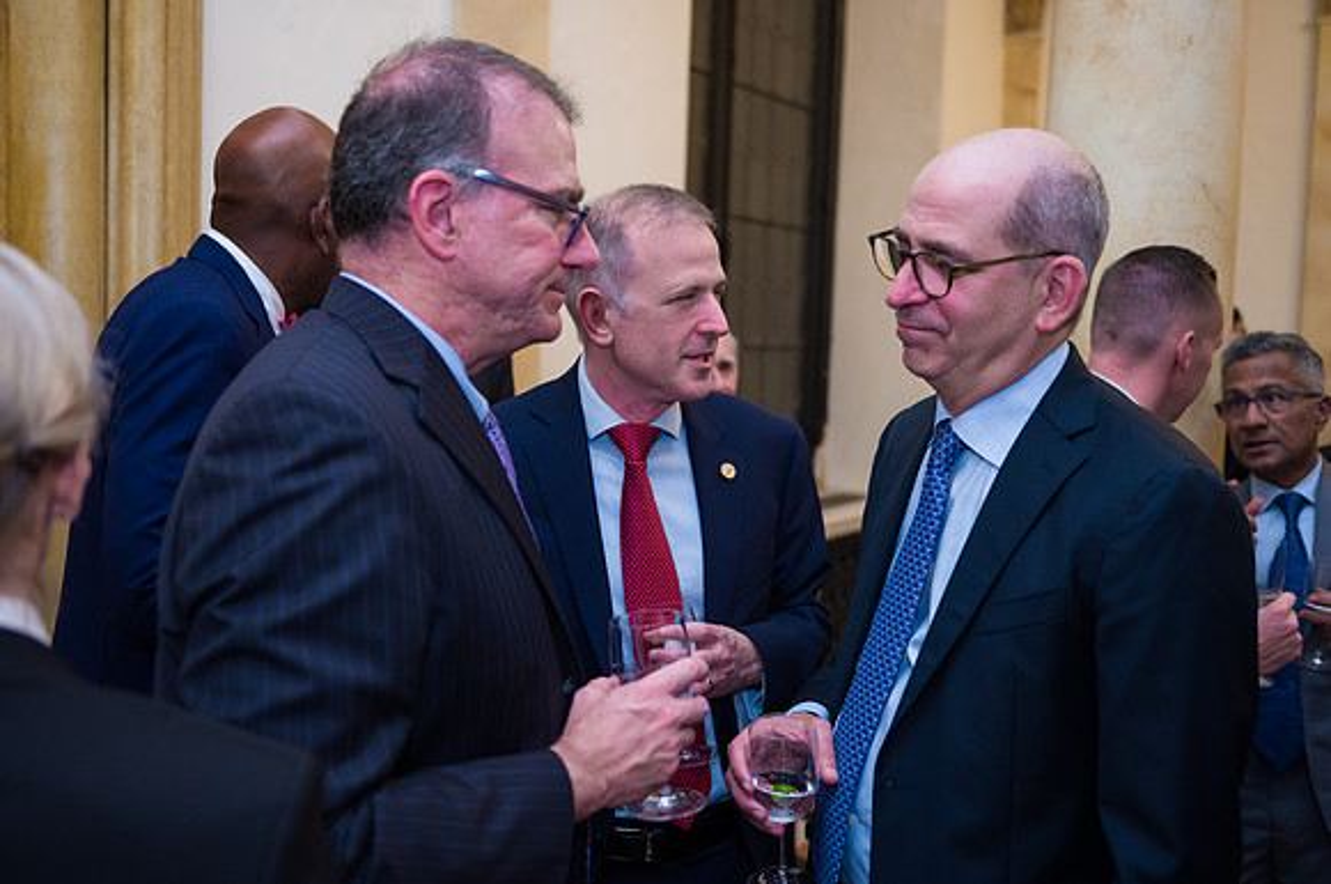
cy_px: 442
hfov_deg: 50.8
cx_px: 666
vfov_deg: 35.0
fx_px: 1402
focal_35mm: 38
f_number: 3.2
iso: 1600
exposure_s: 1/200
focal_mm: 36
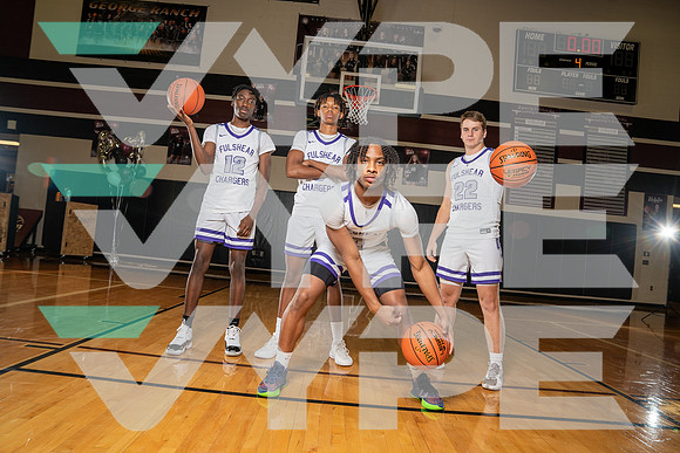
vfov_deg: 53.2
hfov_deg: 73.7
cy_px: 226
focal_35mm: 24
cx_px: 340
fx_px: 453
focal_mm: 24
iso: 320
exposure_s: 1/250
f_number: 5.6
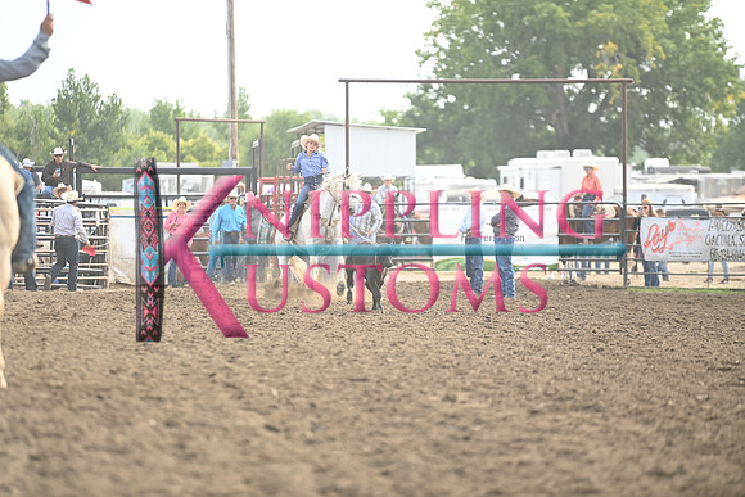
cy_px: 248
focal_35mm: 200
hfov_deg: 10.3
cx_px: 372
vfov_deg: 6.9
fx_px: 4140
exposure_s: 1/1600
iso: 500
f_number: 2.8
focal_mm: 200
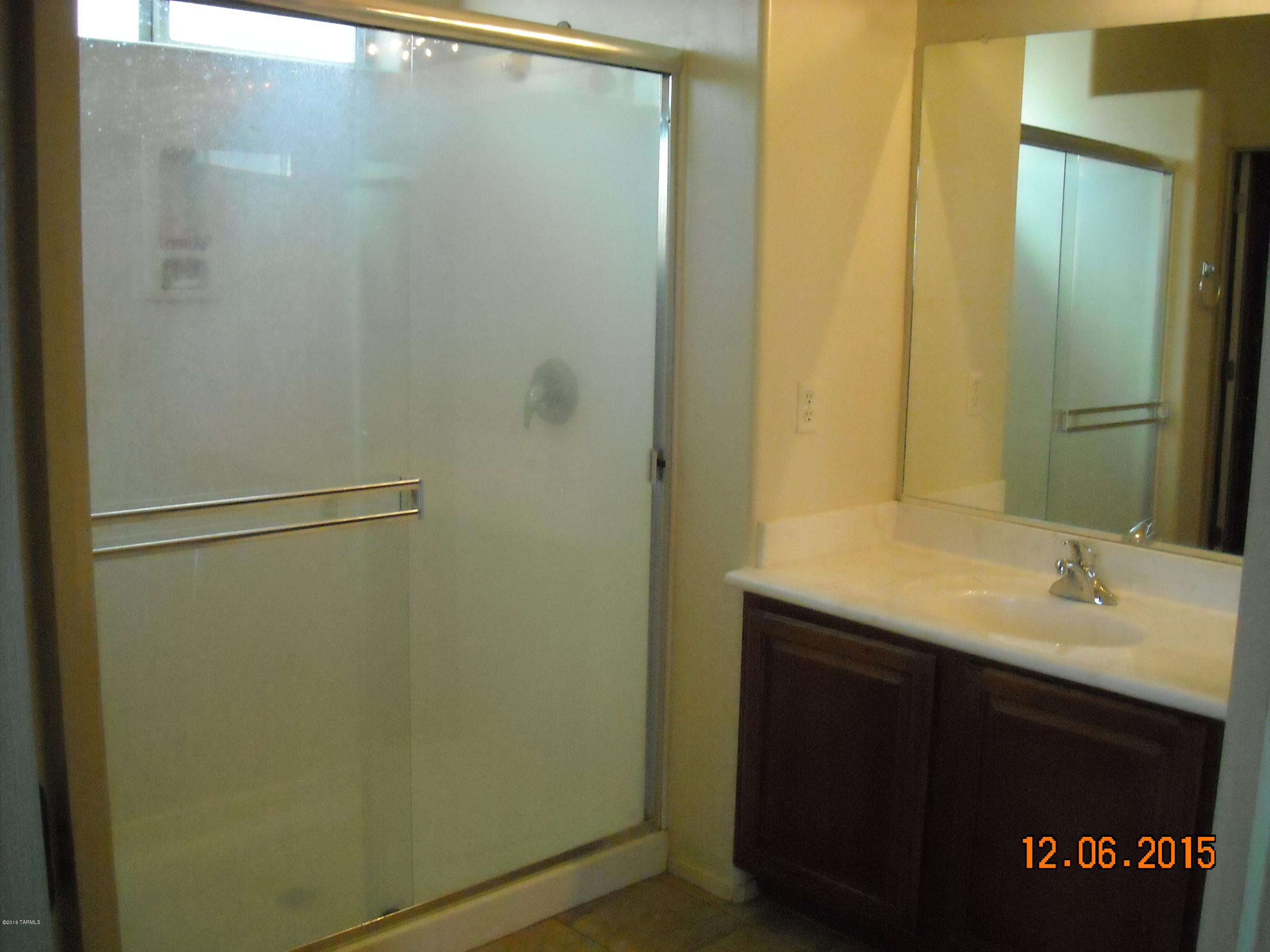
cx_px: 635
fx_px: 1284
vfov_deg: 40.7
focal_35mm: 35
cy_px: 476
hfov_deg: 52.6
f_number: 2.8
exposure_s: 1/250
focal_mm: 5.7
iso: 733
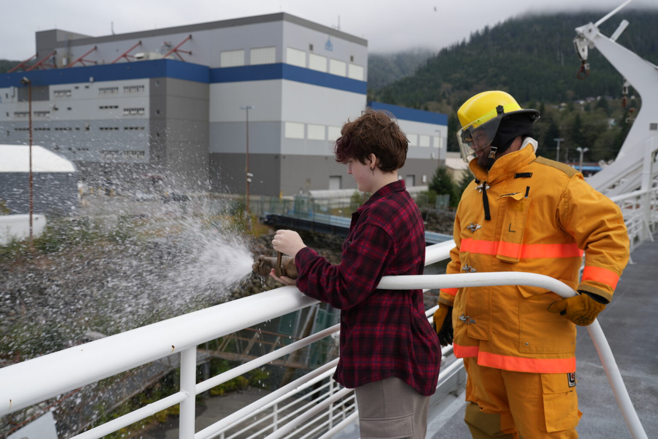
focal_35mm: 35
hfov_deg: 54.4
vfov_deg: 37.9
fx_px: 640
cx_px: 329
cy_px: 220
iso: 100
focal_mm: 35
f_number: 5.6
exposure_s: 1/320
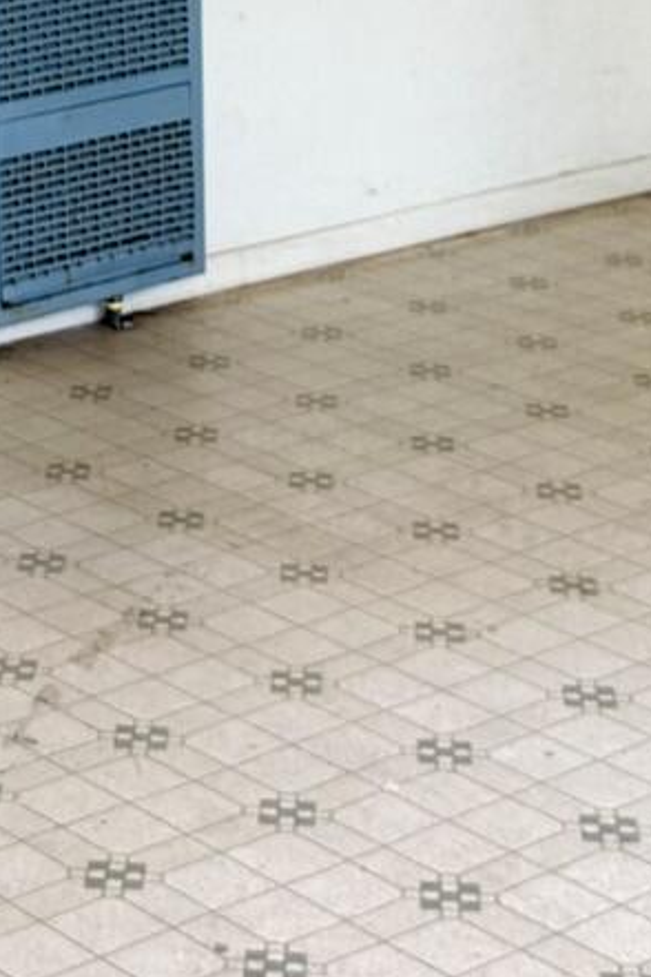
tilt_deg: -5.6
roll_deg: +0.3
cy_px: -290
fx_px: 3146
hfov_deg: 11.7
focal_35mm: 116
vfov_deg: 16.7
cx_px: 27
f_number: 1.78
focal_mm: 6.76
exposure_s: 1/183
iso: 100
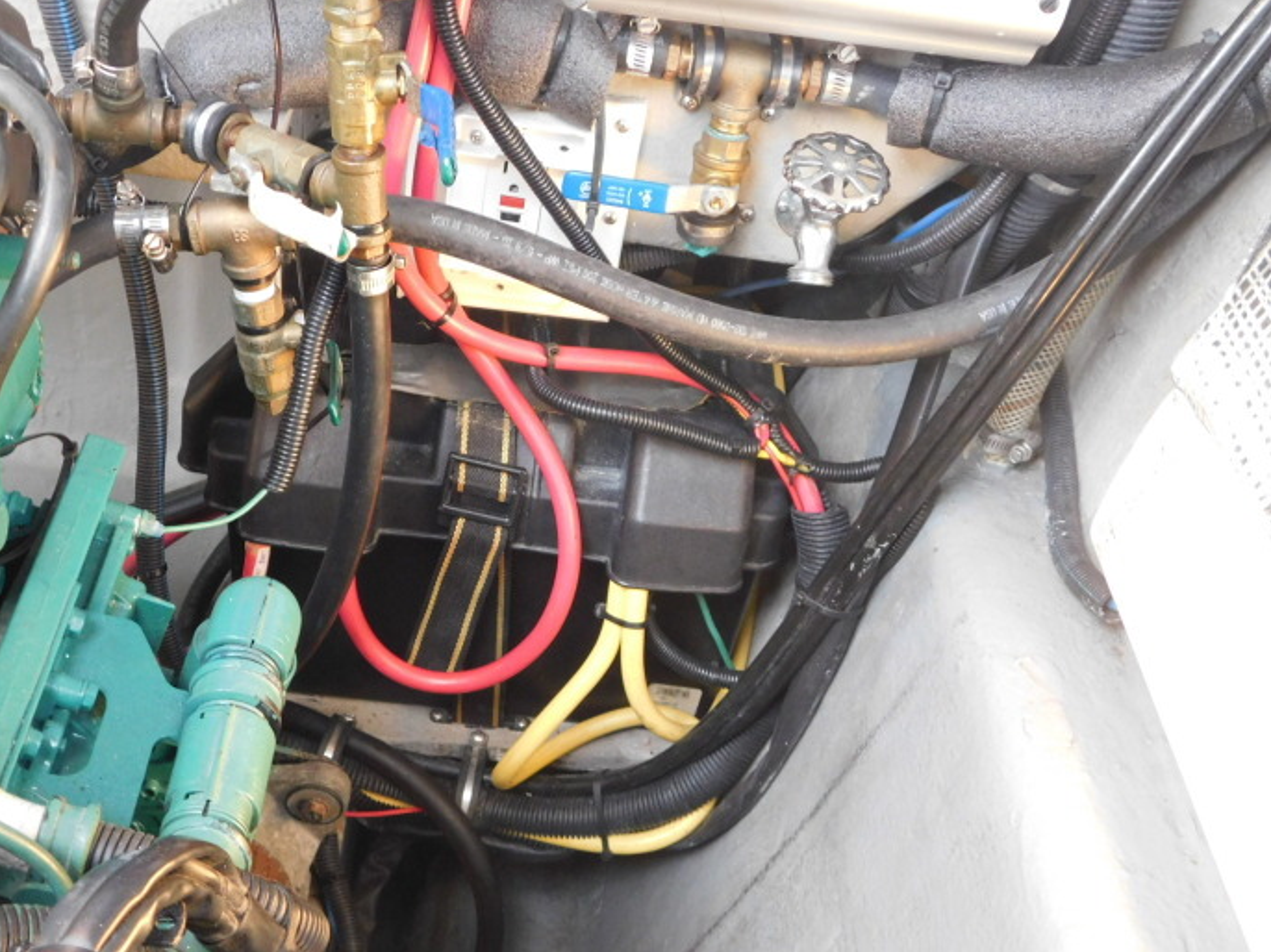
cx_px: 532
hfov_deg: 44.7
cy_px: 532
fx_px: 1542
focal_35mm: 42
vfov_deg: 34.3
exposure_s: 1/15
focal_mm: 6.3
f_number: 3.5
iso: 400
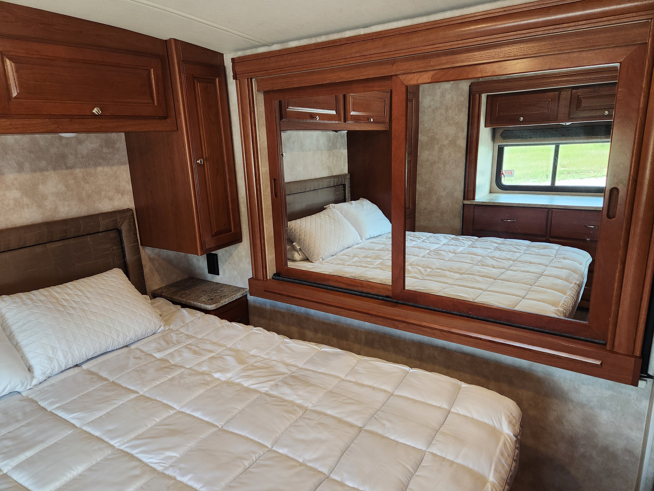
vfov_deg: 58.9
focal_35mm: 23
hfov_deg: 73.9
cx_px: 327
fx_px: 435
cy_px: 246
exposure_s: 1/120
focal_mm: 5.4
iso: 400
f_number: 1.8
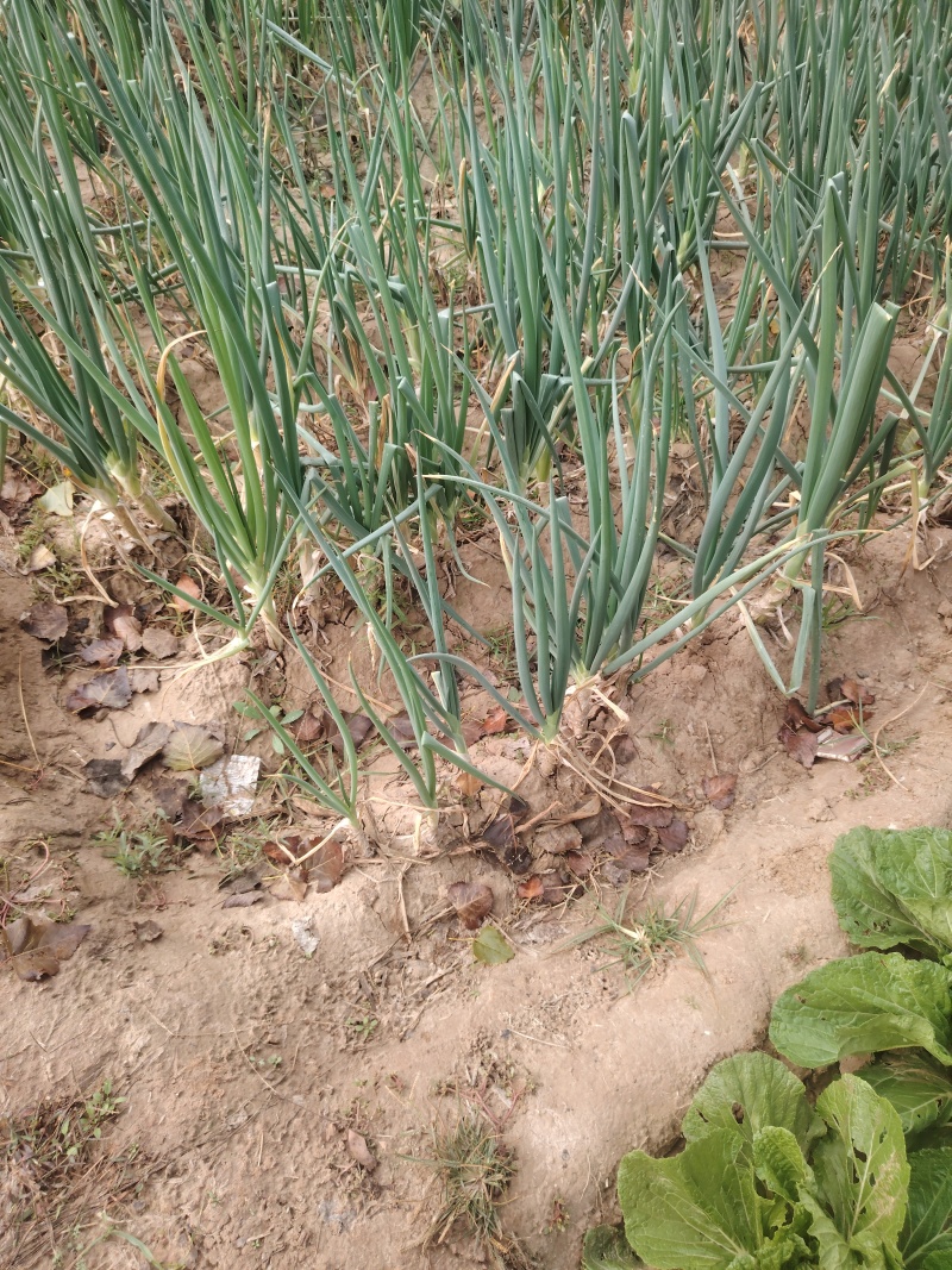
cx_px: 476
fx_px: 880
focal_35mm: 24
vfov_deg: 71.6
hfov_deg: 56.8
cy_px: 635
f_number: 1.75
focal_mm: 5.25
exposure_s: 1/400
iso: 563
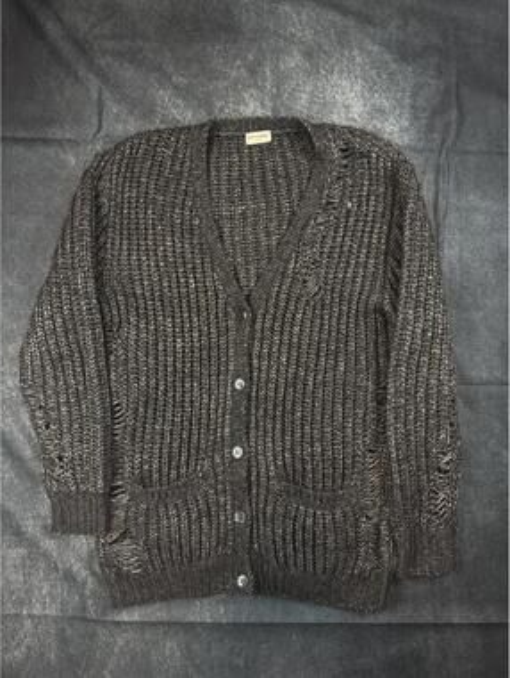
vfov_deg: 71.5
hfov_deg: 56.9
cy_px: 339
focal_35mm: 24
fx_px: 470
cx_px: 255
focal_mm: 6.76
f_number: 1.78
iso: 200
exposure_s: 1/120
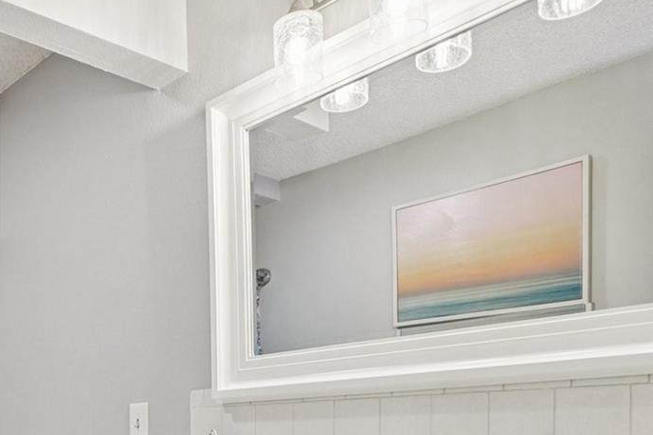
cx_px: 29
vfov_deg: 33.4
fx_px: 635
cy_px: 470
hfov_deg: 47.1
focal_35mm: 35
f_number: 8
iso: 400
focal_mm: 10
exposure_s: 1/15
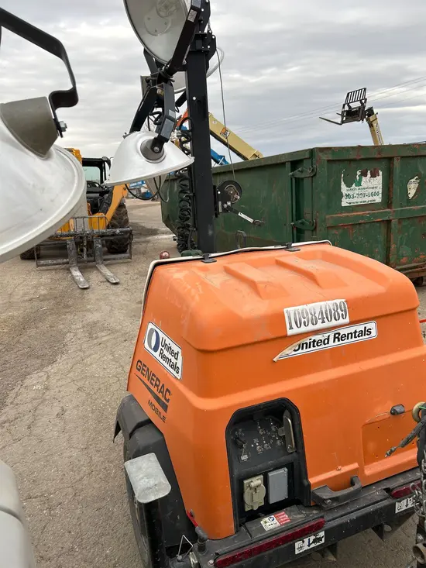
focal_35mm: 26
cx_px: 213
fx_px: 426
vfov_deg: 67.3
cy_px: 284
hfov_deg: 53.1
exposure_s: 1/803
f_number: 1.5
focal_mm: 5.7
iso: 50
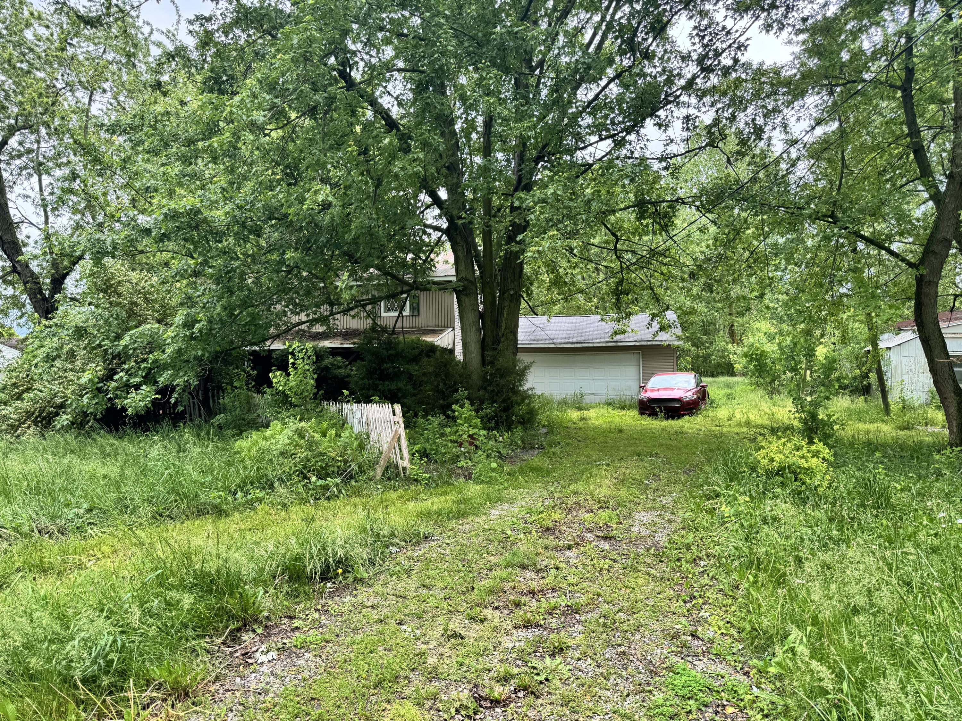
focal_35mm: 24
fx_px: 667
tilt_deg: +0.3
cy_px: 360
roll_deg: +0.2
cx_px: 481
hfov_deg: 71.6
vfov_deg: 56.8
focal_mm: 6.76
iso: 80
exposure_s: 1/604
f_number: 1.78
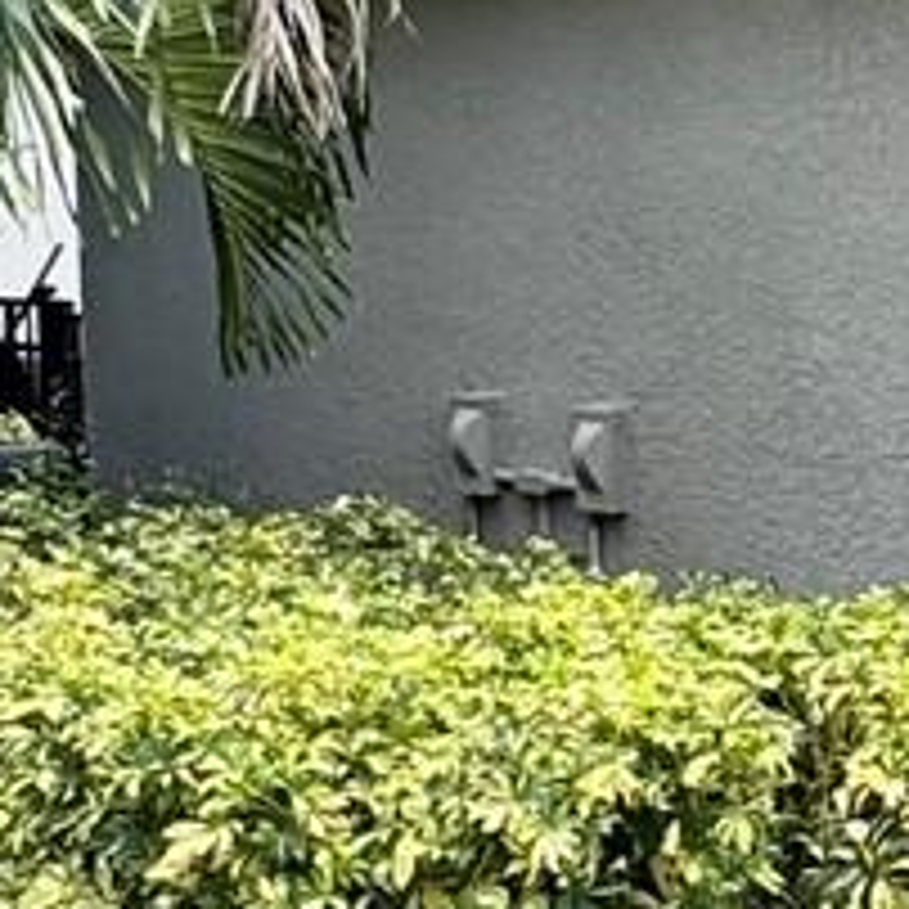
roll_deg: -0.2
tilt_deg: -7.5
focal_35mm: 98
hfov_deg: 16.7
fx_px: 2912
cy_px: 603
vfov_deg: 17.7
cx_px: 1215
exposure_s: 1/124
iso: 40
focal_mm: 2.22
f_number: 2.2
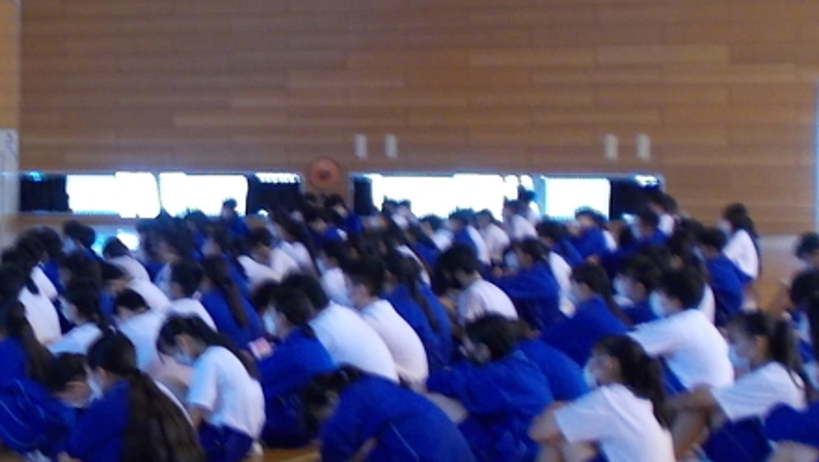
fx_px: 2194
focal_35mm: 101
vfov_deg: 12.0
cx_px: -67
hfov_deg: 20.2
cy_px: 244
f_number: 3.6
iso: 200
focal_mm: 6
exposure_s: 1/3
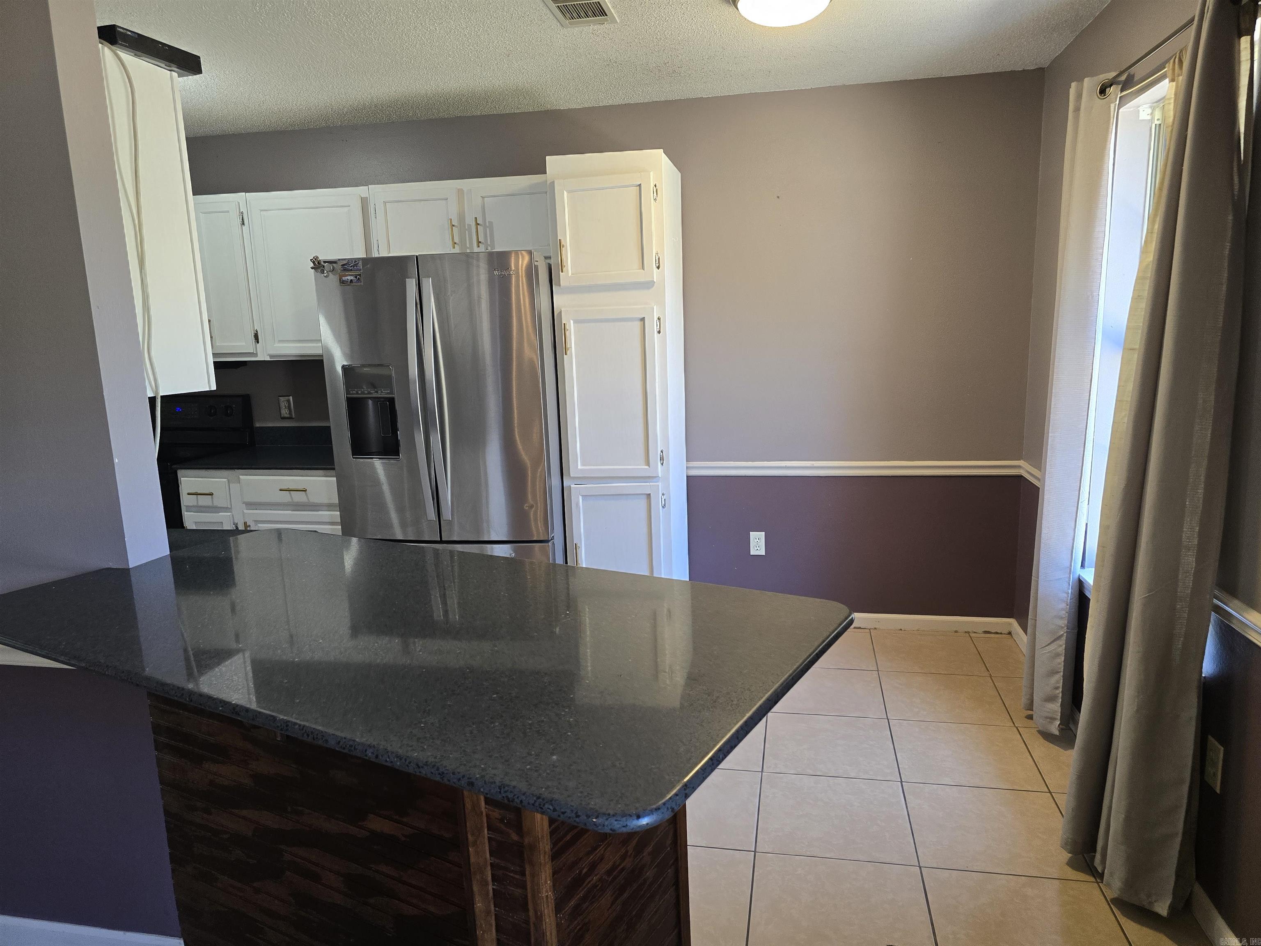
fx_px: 838
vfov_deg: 58.9
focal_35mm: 23
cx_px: 630
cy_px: 473
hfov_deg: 73.9
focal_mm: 6.3
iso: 250
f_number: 1.7
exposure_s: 1/120
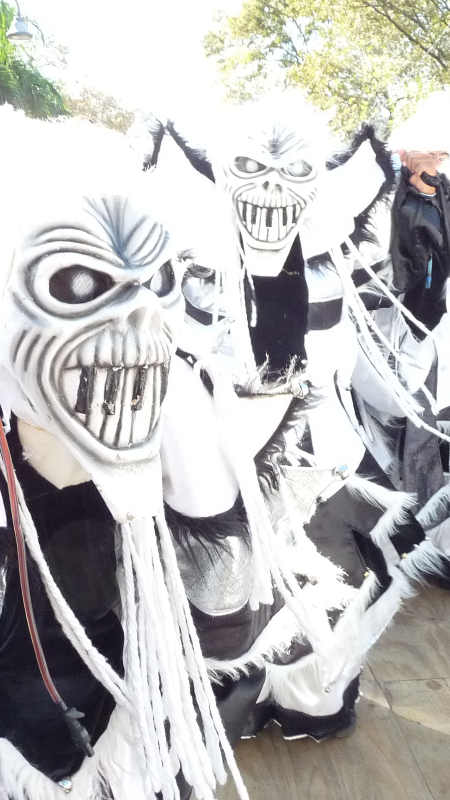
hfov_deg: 21.1
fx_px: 1209
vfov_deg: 36.6
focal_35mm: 57
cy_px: 402
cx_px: 243
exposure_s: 1/250
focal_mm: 4.8
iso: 250
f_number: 3.2
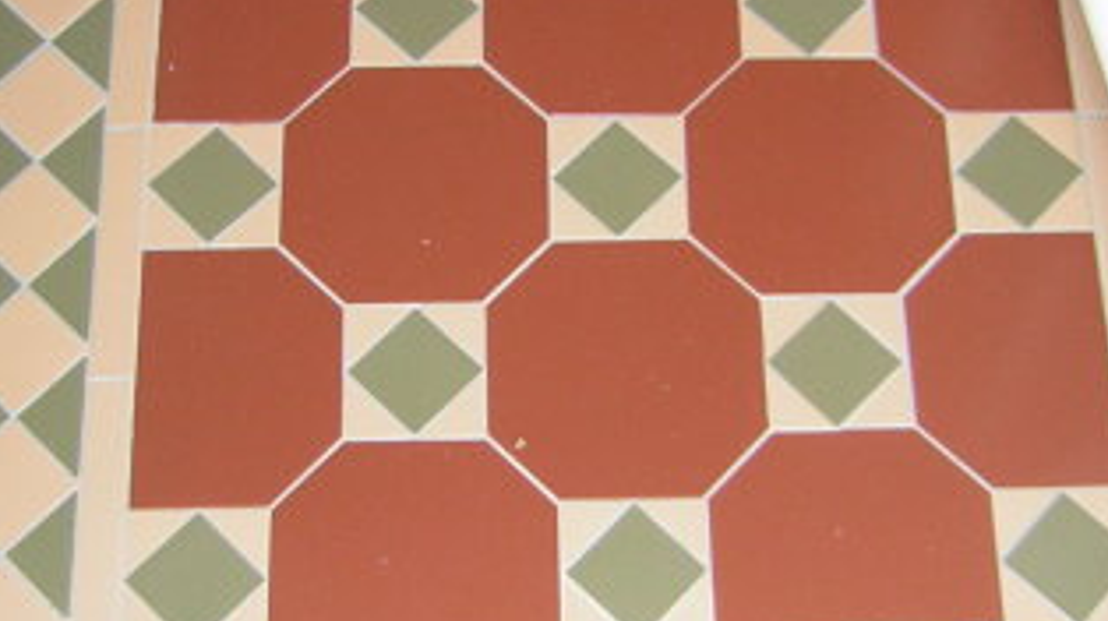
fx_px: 1879
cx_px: 614
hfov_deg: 32.8
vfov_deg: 18.8
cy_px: 325
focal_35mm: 64
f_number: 2.6
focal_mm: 4.7
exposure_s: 1/33.3
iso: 102
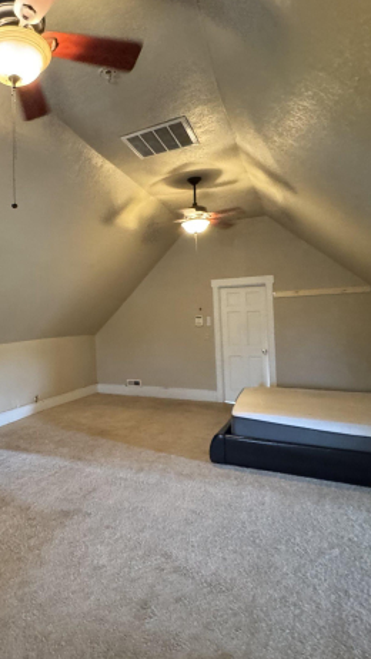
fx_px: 385
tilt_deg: +1.0
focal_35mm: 22
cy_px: 314
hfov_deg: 46.9
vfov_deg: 81.1
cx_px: 44
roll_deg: +0.7
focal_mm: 2.22
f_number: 2.2
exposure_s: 1/60
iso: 1000
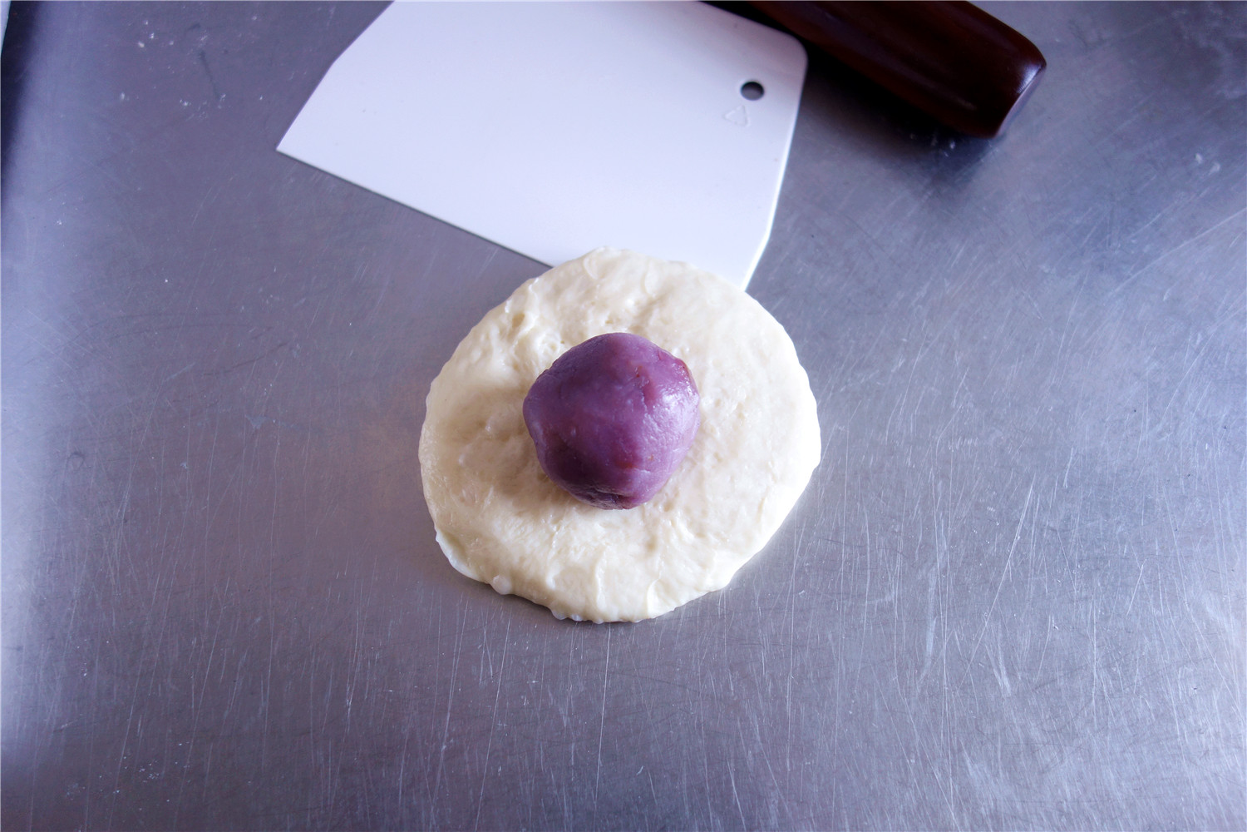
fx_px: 1039
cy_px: 416
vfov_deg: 43.6
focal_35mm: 30
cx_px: 624
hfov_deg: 61.9
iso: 200
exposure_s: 1/40
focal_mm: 11.32
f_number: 2.2
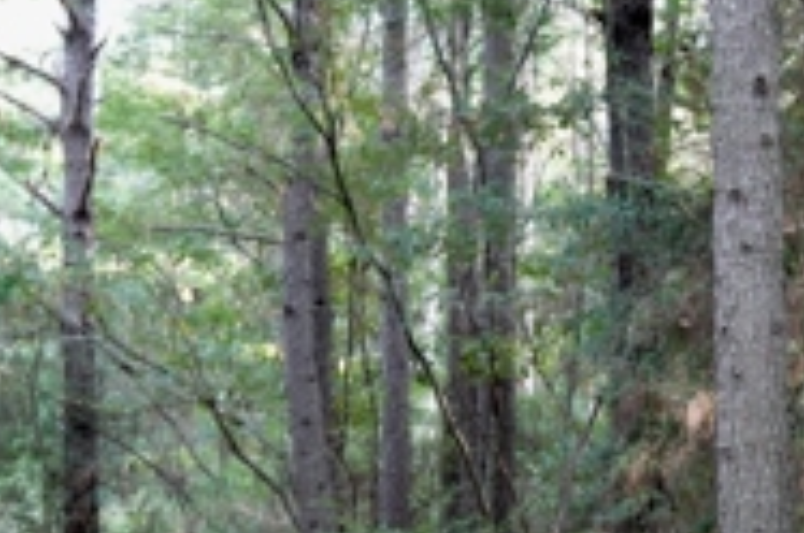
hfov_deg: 19.4
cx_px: 819
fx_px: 2274
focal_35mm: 102
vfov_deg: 13.3
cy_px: 400
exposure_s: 1/13
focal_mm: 47
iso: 250
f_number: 5
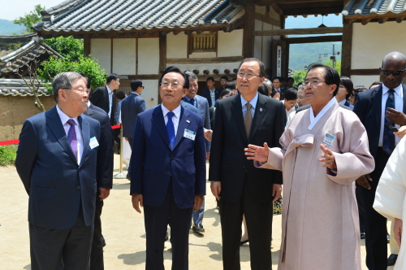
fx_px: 563
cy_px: 135
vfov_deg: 26.9
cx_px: 203
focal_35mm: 50
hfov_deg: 39.6
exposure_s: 1/400
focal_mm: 50
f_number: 6.3
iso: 200
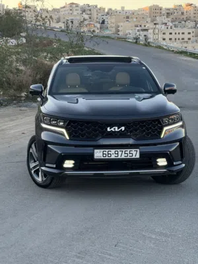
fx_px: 587
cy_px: 132
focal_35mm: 77
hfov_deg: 19.1
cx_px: 99
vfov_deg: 25.3
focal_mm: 9
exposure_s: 1/113
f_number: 2.8
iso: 125
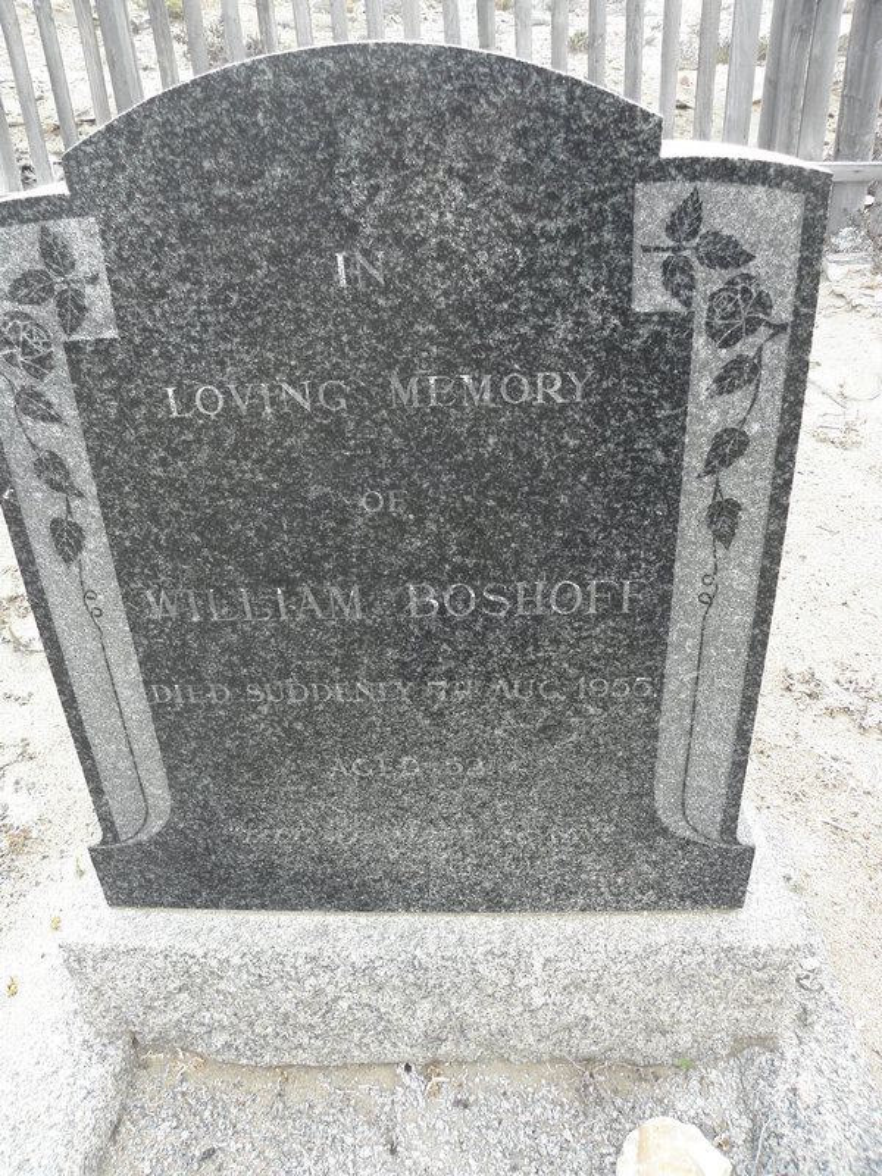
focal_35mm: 26
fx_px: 883
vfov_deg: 67.3
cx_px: 441
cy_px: 588
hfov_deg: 53.1
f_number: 2.8
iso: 64
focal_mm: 4.6
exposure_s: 1/40
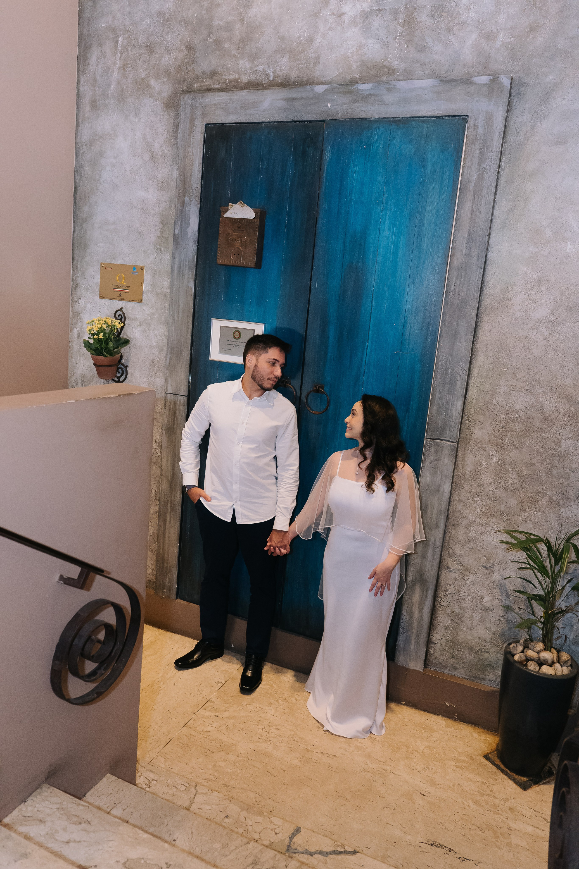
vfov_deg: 71.5
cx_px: 290
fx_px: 603
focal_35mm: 25
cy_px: 434
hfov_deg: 51.3
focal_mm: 24
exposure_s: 1/200
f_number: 3.5
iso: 6400
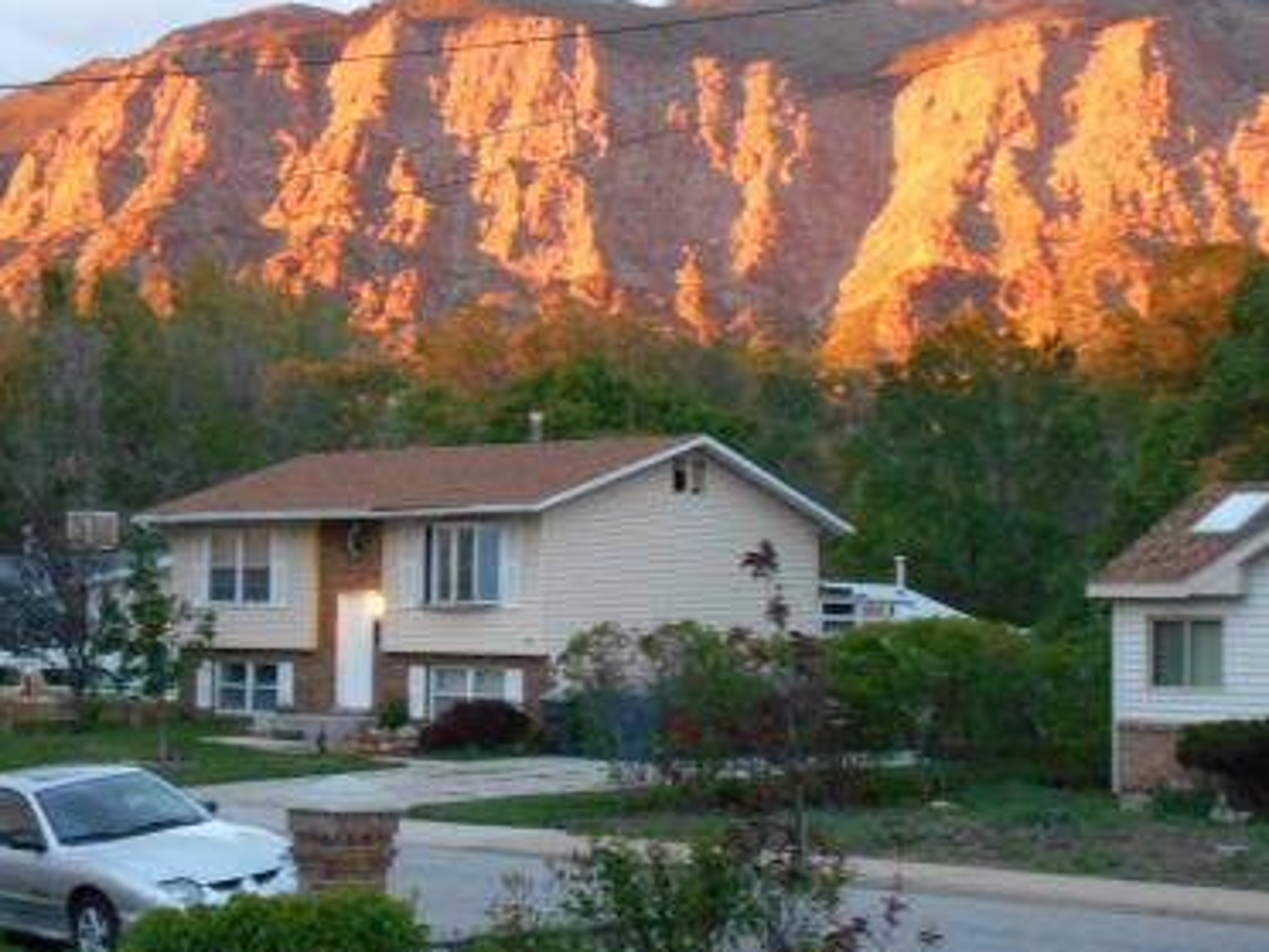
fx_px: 2713
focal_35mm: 74
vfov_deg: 19.9
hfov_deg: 26.3
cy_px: 457
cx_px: 539
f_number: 4.2
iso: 560
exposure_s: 1/30
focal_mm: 7.7
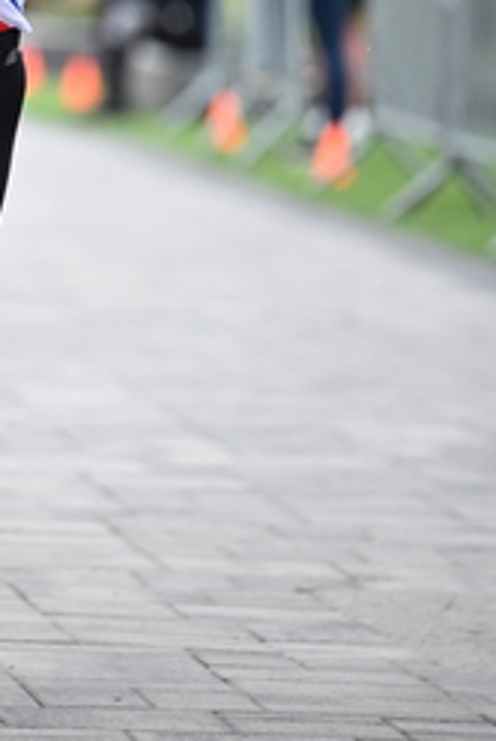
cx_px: -25
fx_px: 8676
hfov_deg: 3.3
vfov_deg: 4.9
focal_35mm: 421
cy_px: 15
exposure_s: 1/1600
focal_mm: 190
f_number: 2.8
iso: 1600
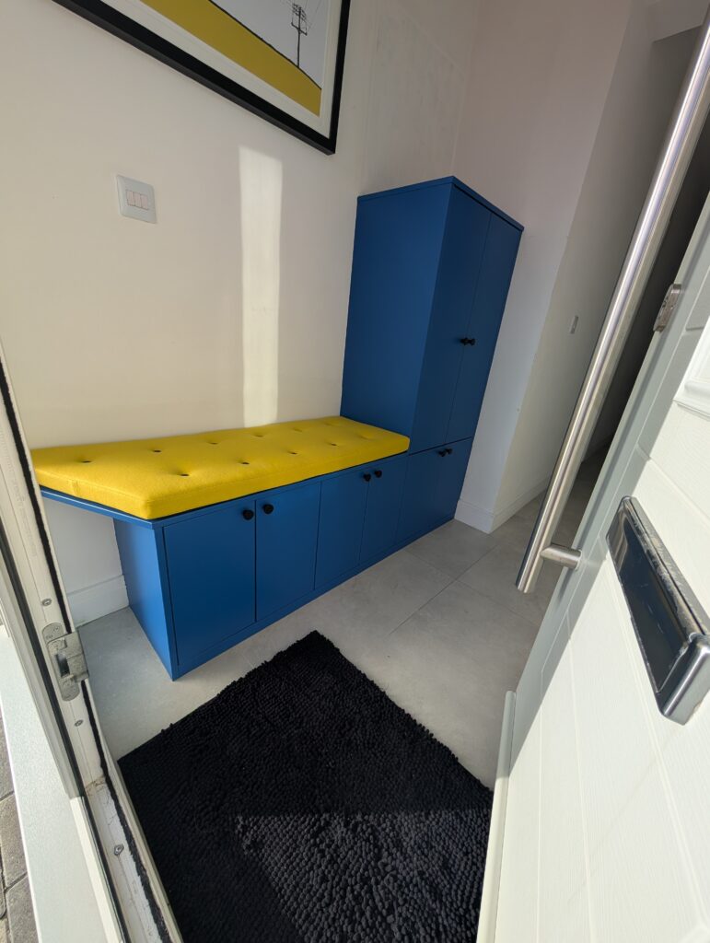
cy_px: 472
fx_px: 327
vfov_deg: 110.5
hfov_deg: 94.6
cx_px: 355
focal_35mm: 12
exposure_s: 1/1541
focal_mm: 2.02
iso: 55
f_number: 1.7
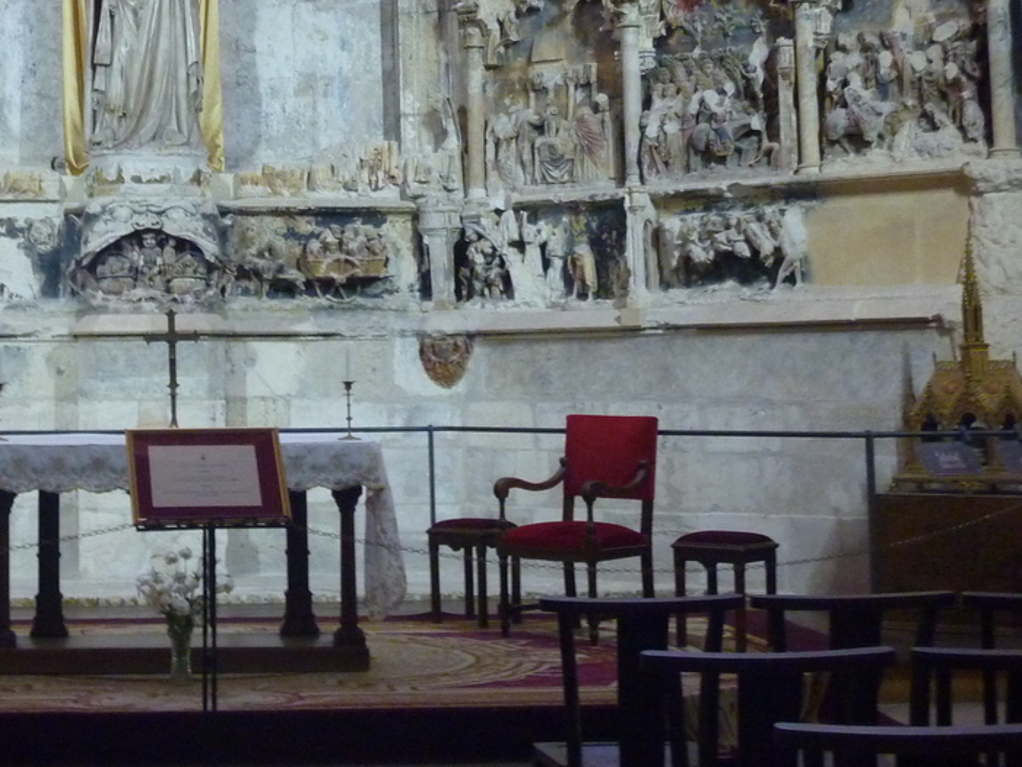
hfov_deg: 26.3
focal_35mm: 72
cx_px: 149
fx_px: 2126
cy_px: 155
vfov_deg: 20.2
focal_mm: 6.9
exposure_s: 1/10
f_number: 3.7
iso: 400
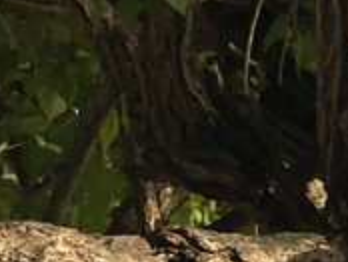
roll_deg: +2.2
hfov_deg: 9.0
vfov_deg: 7.5
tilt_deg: -4.3
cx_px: 890
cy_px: 498
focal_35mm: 193
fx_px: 1943
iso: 20
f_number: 1.8
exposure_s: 1/762
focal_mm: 4
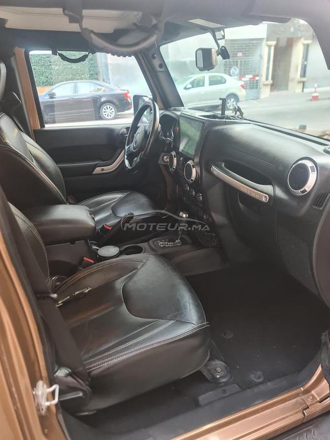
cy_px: 220
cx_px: 165
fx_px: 318
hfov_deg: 54.9
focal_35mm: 25
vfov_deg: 69.4
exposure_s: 1/120
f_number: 1.8
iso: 500
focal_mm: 7
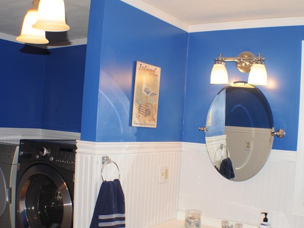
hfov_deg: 37.5
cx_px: 160
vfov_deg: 28.5
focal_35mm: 51
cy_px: 126
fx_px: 448
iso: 200
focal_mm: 28
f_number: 4.5
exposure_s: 1/60
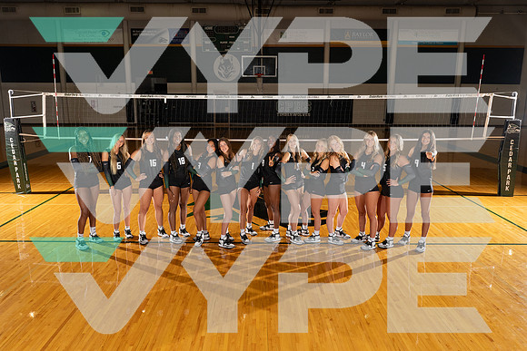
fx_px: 433
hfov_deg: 62.6
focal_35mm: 30
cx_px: 253
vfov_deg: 44.2
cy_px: 174
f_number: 8
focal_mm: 27
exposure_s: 1/250
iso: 1250
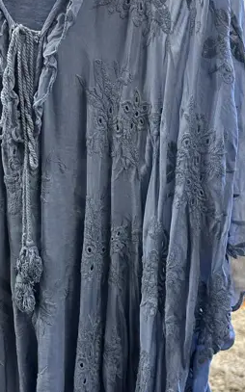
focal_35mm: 64
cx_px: 35
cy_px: 251
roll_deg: +0.4
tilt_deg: -21.9
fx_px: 684
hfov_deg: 20.0
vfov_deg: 31.8
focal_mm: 6.86
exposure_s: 1/50
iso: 200
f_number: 1.78
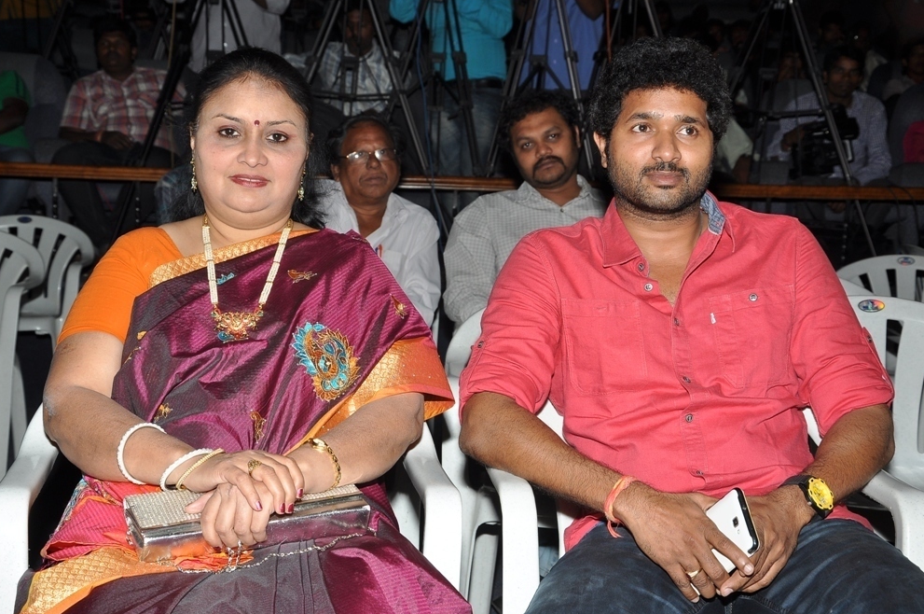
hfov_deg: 32.4
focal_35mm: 62
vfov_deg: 21.8
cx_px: 448
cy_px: 316
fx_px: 1589
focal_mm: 40
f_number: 8
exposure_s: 1/125
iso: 200
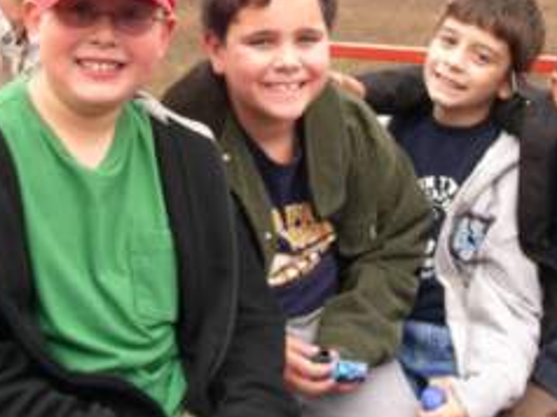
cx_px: 283
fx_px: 1029
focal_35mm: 64
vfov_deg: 22.5
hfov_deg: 30.3
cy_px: 77
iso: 50
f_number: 3.5
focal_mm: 6.3
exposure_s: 1/95.7
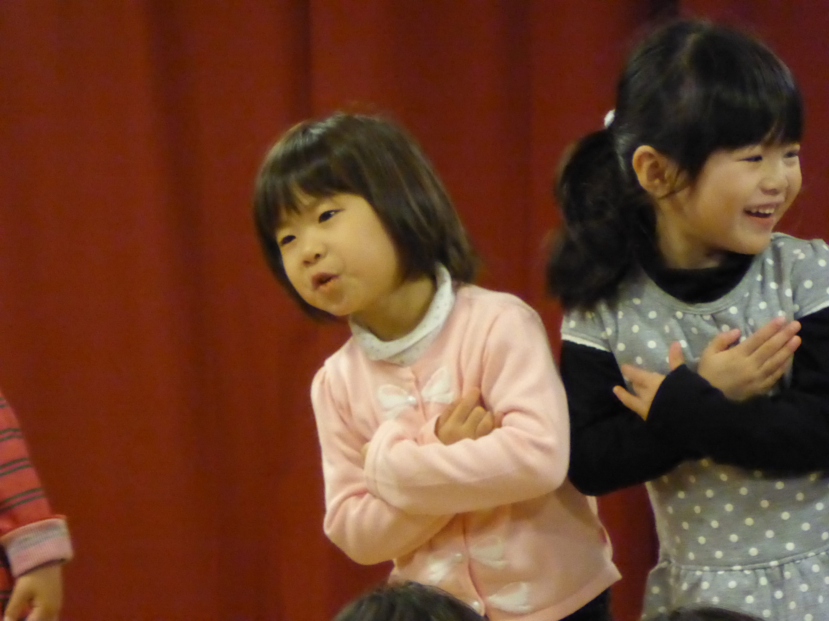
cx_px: 414
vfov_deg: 7.8
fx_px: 4574
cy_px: 310
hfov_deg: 10.4
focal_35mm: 191
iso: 3200
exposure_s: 1/60
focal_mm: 30.9
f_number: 5.6
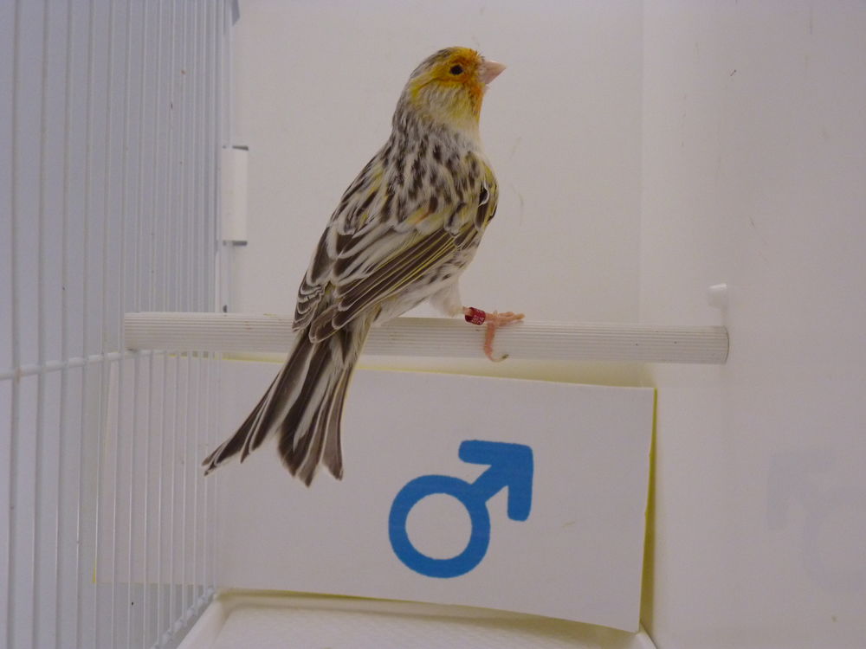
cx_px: 433
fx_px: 926
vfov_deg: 38.7
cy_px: 324
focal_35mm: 37
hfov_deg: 50.1
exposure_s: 1/160
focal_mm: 6.5
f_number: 3
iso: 400
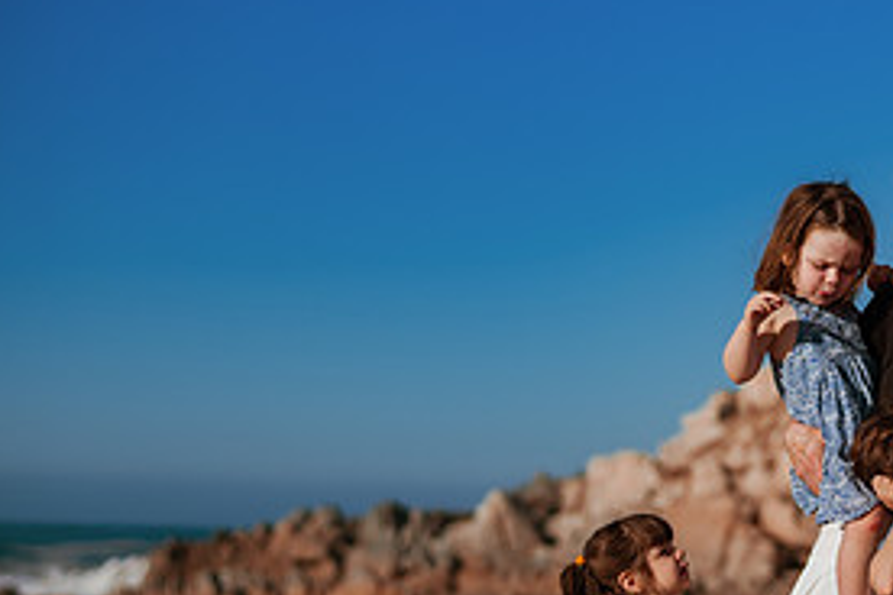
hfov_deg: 16.5
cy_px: 529
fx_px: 3026
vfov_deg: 11.2
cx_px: 825
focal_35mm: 122
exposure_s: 1/8000
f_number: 2.5
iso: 50
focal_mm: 58
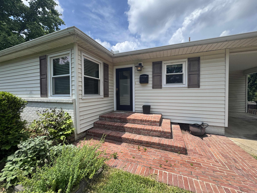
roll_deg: +0.9
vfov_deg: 85.7
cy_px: 96
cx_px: 128
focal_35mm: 14
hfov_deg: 102.1
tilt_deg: -2.0
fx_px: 104
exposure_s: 1/1063
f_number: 2.2
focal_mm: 2.22
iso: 40
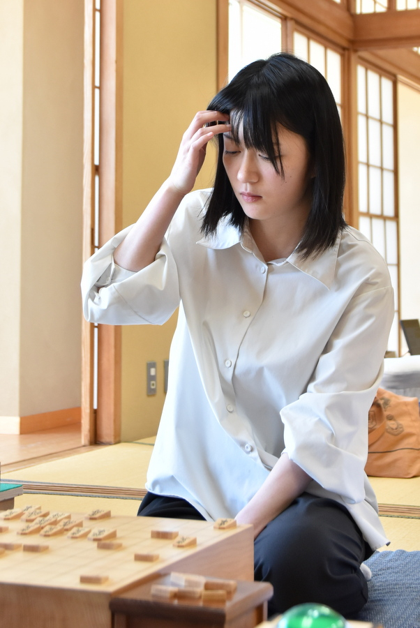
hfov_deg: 26.5
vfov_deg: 38.8
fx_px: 890
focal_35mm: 51
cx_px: 210
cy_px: 314
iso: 800
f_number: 5
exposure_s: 1/100
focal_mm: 34
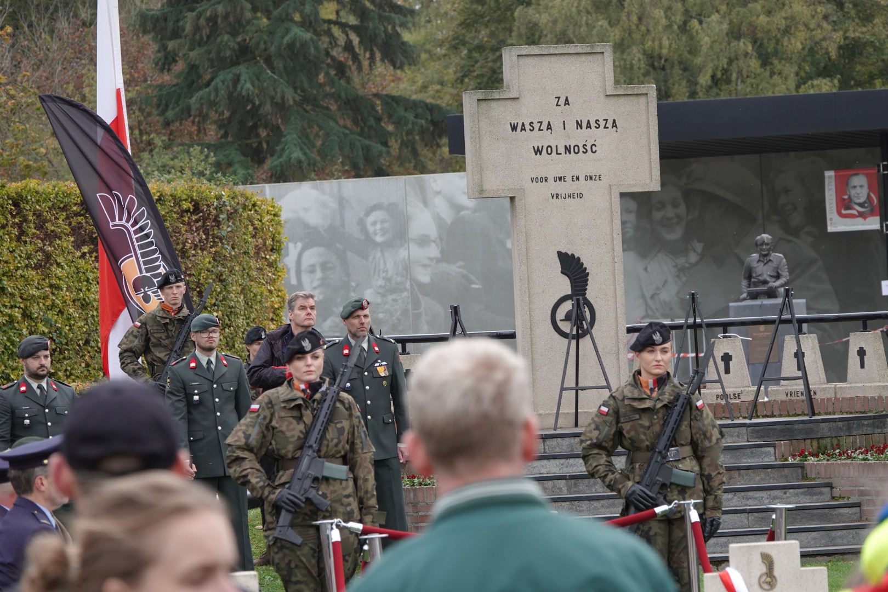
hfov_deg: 8.7
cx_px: 444
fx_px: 5870
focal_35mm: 238
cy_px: 296
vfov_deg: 5.8
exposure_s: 1/250
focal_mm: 87.11
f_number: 4
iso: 200
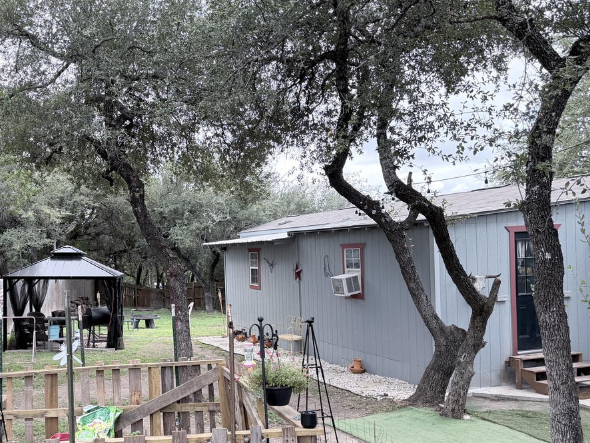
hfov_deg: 46.9
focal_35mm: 39
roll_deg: +2.5
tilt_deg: -1.6
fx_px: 665
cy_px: 272
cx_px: 182
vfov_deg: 36.7
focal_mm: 6.76
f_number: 1.78
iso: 100
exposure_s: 1/612
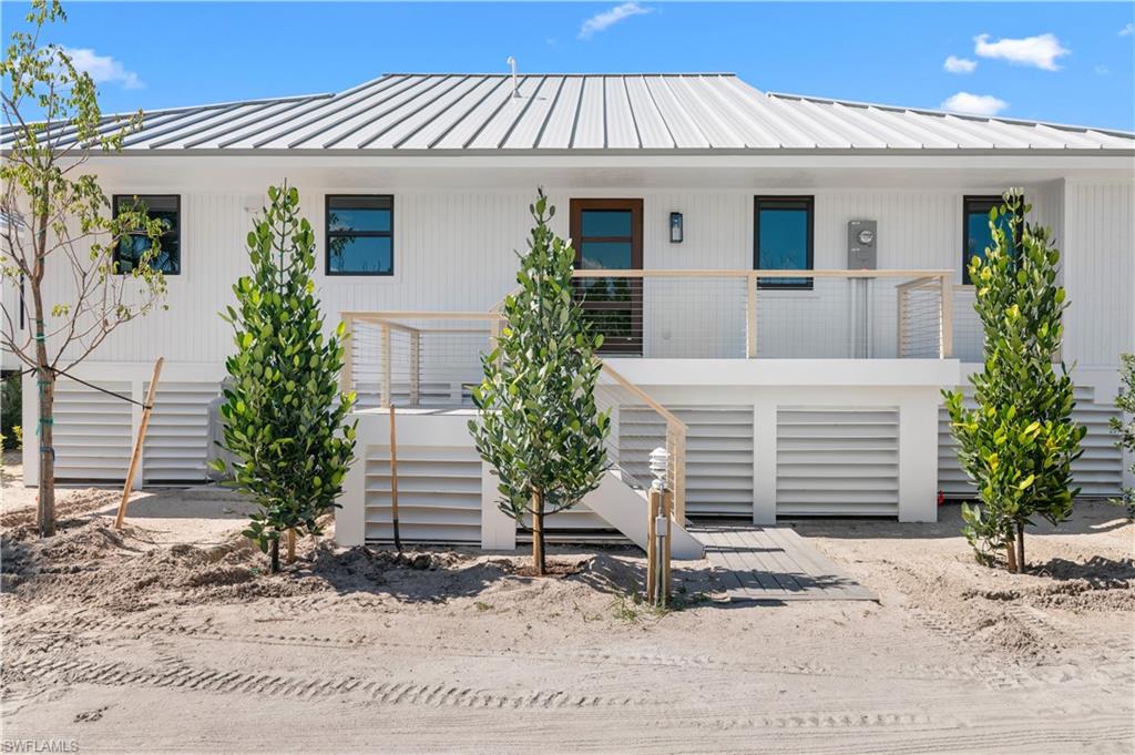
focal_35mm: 24
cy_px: 378
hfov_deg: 73.8
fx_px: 756
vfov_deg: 53.1
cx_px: 568
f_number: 10
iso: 320
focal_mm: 24
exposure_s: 1/160
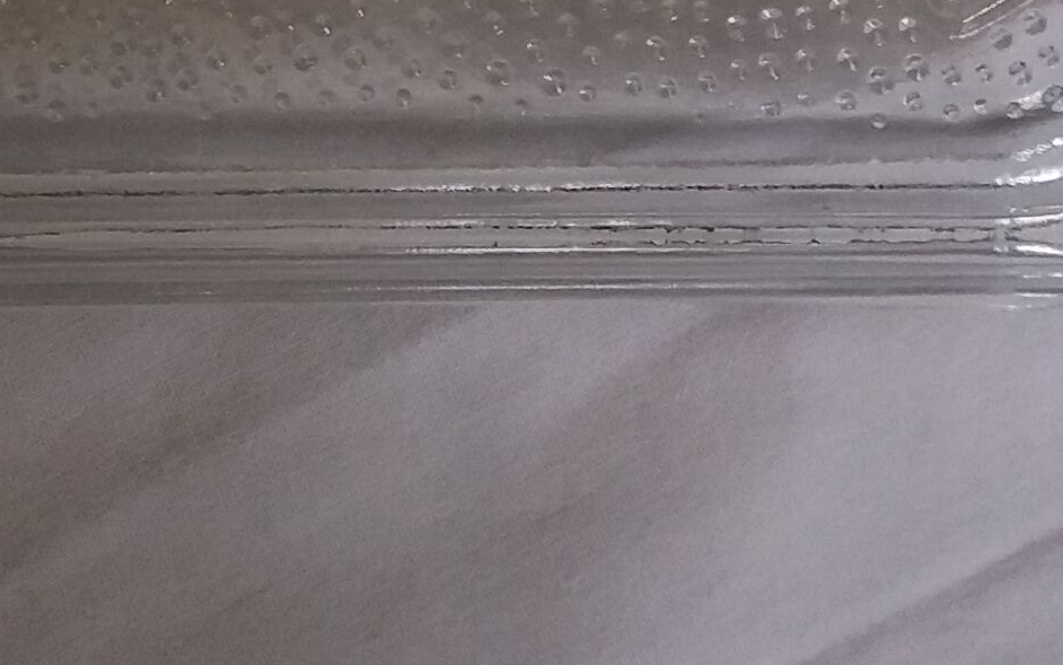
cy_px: -814
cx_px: 228
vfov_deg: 9.2
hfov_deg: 16.0
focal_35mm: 130
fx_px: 3767
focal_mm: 3.7
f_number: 1.9
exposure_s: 1/120
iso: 100
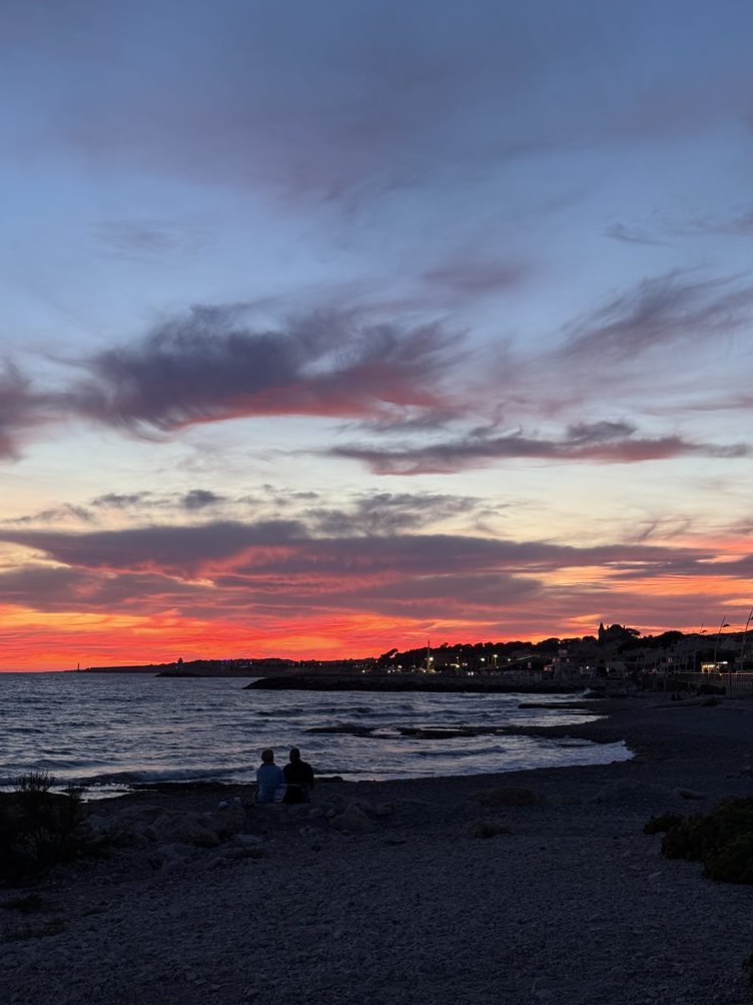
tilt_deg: +7.5
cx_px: 371
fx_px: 1421
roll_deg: -0.8
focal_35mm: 49
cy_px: 499
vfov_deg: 38.9
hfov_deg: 29.7
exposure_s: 1/60
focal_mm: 6.76
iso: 200
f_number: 1.78
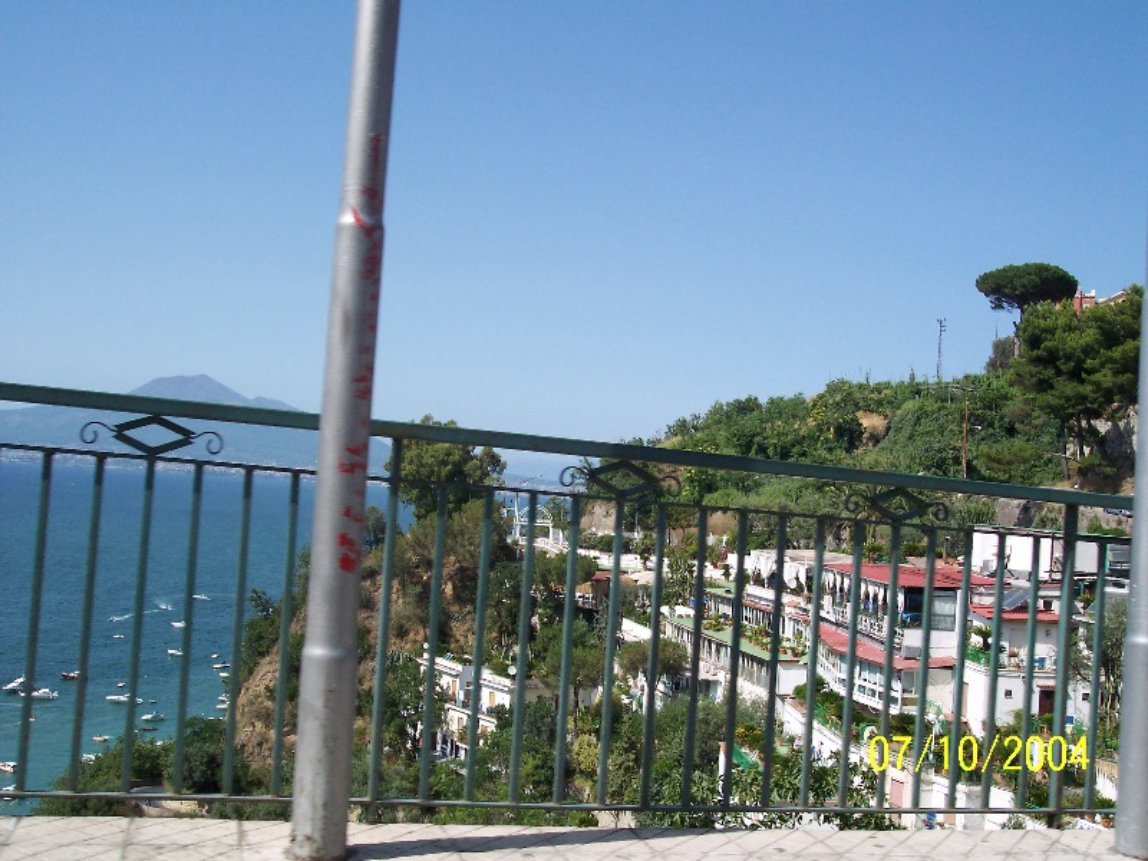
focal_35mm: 38
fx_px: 1260
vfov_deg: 37.7
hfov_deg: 49.0
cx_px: 574
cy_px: 430
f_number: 4.8
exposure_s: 1/700
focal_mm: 8
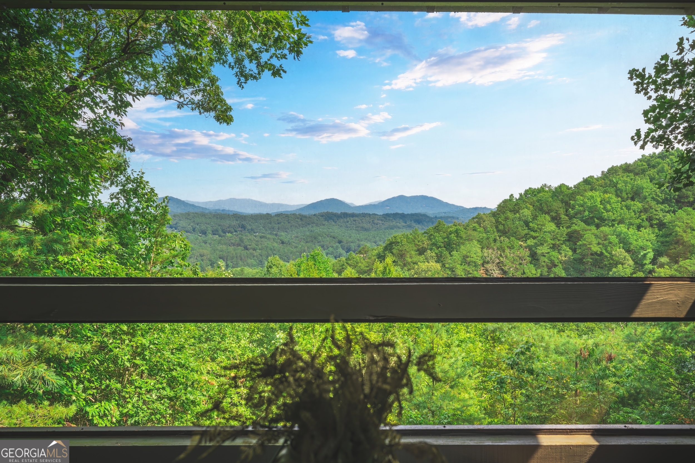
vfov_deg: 43.6
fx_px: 579
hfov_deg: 61.9
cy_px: 232
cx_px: 348
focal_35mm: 30
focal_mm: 30
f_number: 7.1
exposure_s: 1/1250
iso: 100
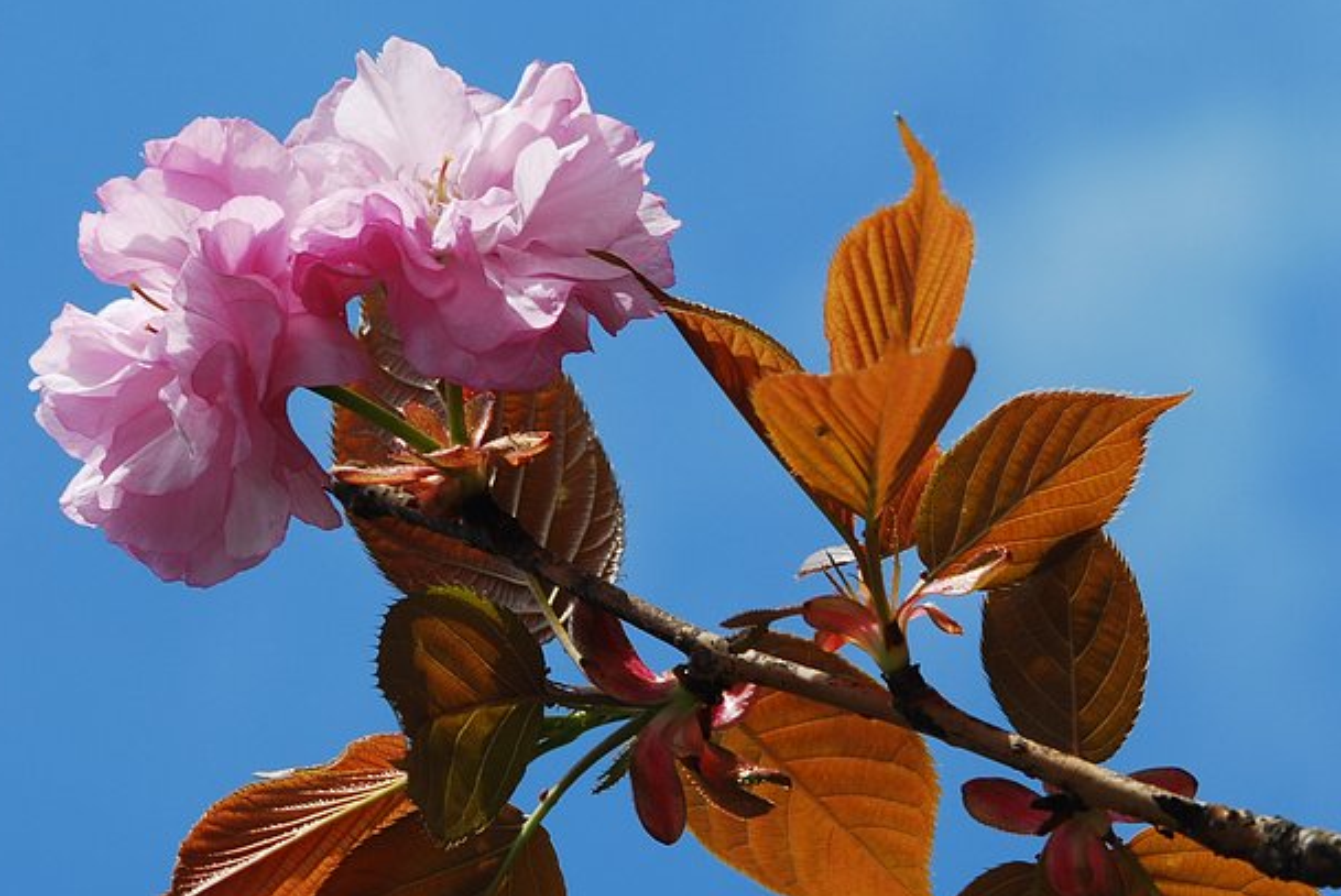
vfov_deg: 5.2
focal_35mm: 265
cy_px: 424
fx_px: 9872
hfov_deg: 7.8
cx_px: 568
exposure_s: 1/60
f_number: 11
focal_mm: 105
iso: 100
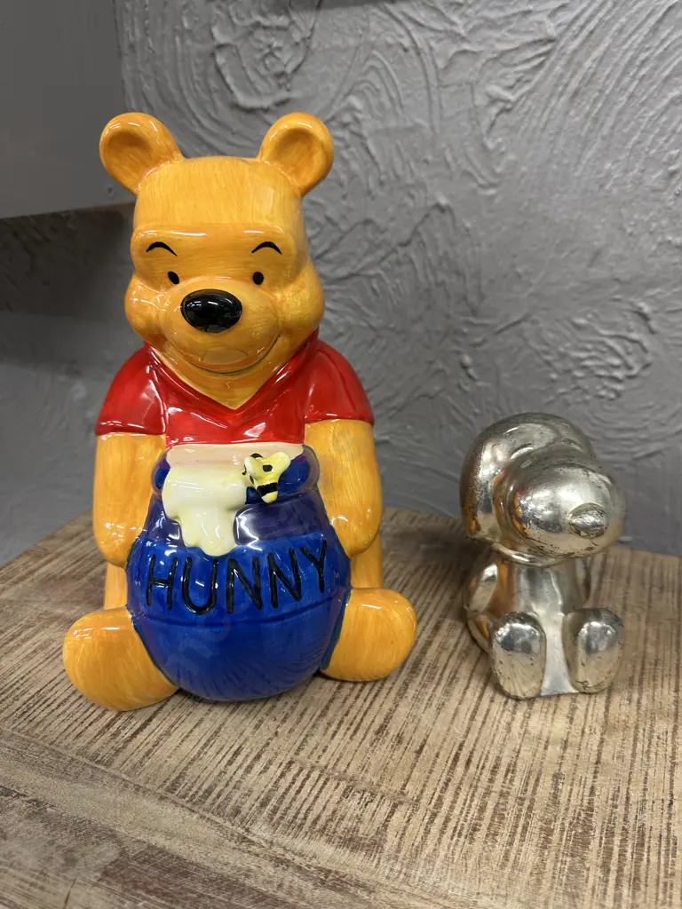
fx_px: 630
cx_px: 341
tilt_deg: -24.0
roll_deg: +1.3
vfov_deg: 71.6
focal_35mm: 24
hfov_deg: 56.8
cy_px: 454
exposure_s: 1/50
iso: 125
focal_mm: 6.86
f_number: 1.78
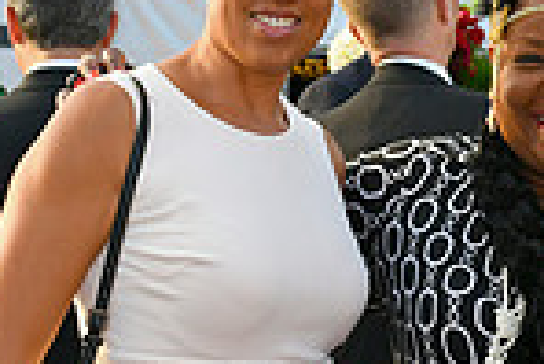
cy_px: 189
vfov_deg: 10.0
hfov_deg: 14.7
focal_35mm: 137
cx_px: 573
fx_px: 2072
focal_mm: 35
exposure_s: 1/250
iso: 500
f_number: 5.6
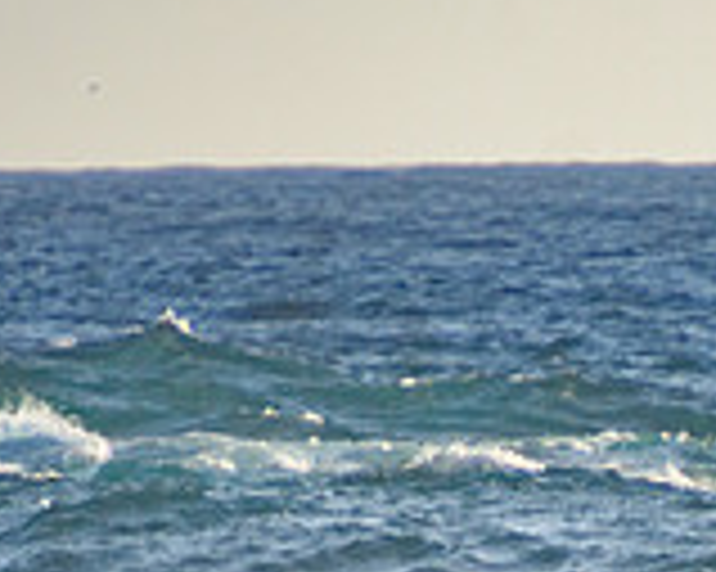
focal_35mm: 2003
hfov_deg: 1.0
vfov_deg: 0.8
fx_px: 42419
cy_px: 763
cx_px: 802
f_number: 5.6
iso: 320
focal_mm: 390
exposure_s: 1/2000
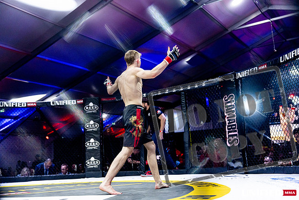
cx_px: 150
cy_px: 100
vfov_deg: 31.2
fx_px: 357
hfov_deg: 45.4
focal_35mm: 43
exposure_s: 1/1250
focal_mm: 43
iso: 3200
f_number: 2.8
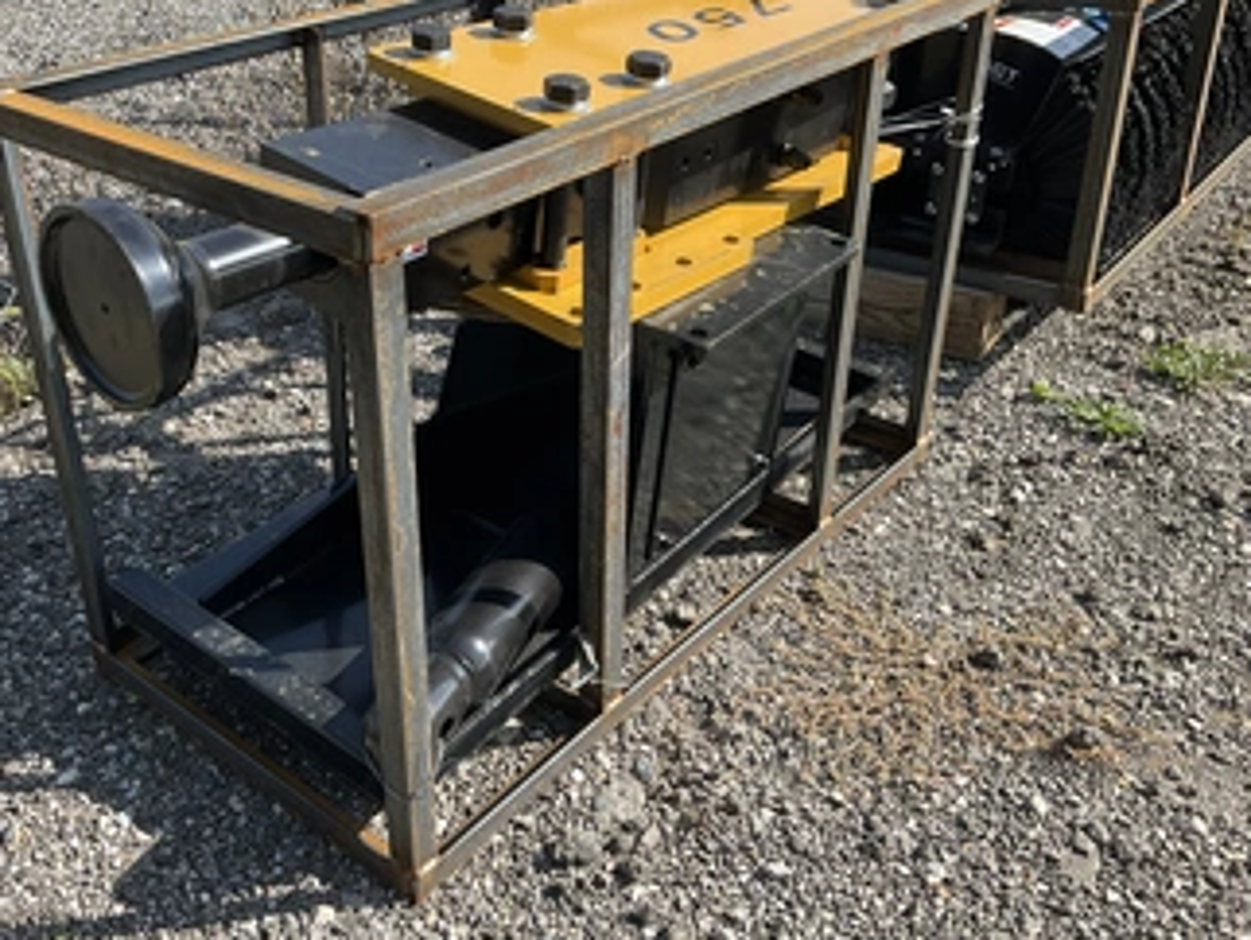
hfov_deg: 50.9
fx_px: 1302
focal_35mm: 36
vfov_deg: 39.6
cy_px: 408
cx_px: 482
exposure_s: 1/700
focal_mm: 3
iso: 25
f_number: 1.8
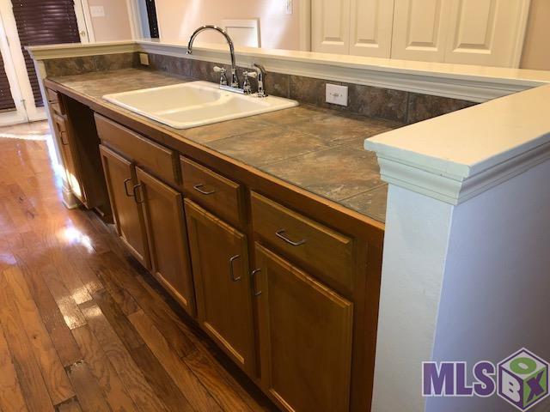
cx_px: 275
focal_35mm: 28
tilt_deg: -23.5
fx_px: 445
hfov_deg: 63.4
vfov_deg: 49.7
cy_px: 206
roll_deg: +1.7
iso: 50
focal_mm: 3.99
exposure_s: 1/15
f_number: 1.8
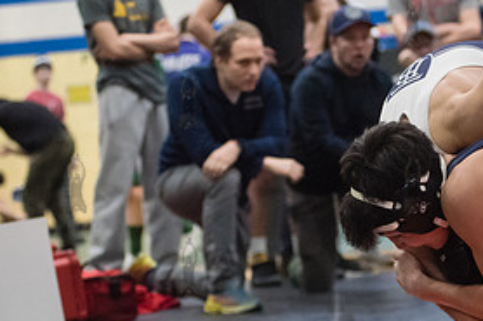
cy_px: 183
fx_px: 2239
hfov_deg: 12.2
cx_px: 412
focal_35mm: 167
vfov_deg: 8.2
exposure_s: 1/500
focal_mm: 80
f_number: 3.5
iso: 8000
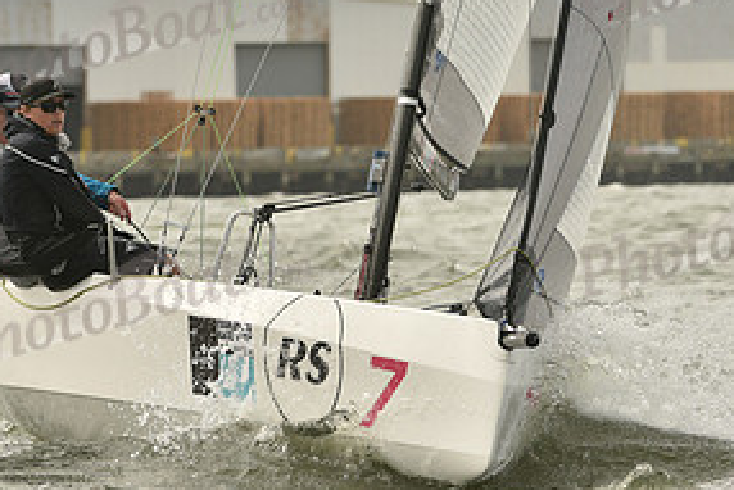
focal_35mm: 486
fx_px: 9914
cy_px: 135
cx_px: 447
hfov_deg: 4.2
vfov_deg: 2.8
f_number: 6.3
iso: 320
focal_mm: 240
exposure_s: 1/1250
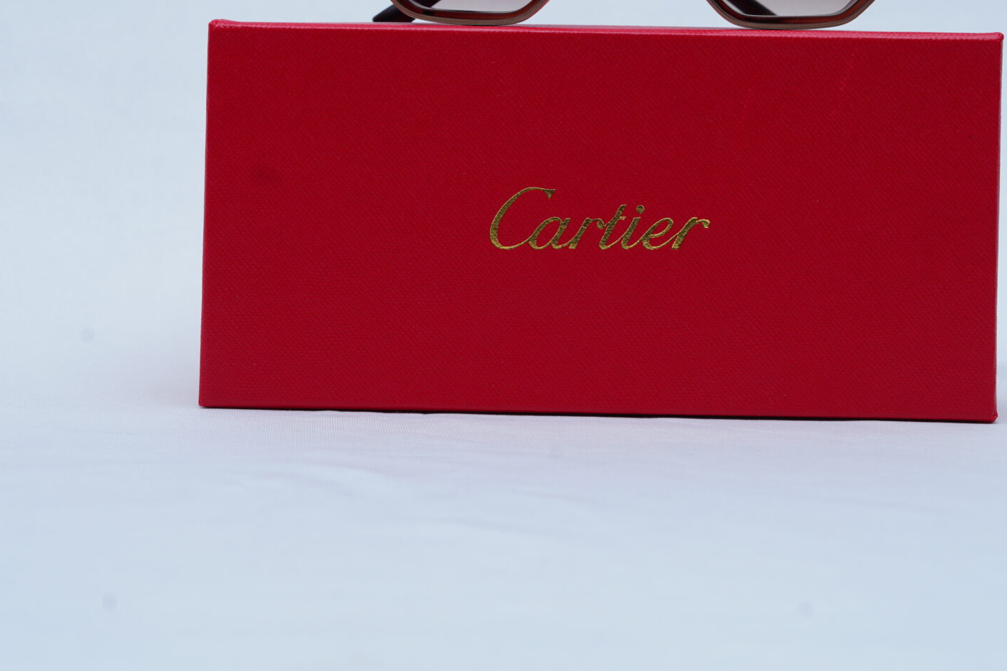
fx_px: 2517
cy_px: 146
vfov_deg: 15.1
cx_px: 614
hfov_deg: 22.6
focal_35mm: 90
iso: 125
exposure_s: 1/160
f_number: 9
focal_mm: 50
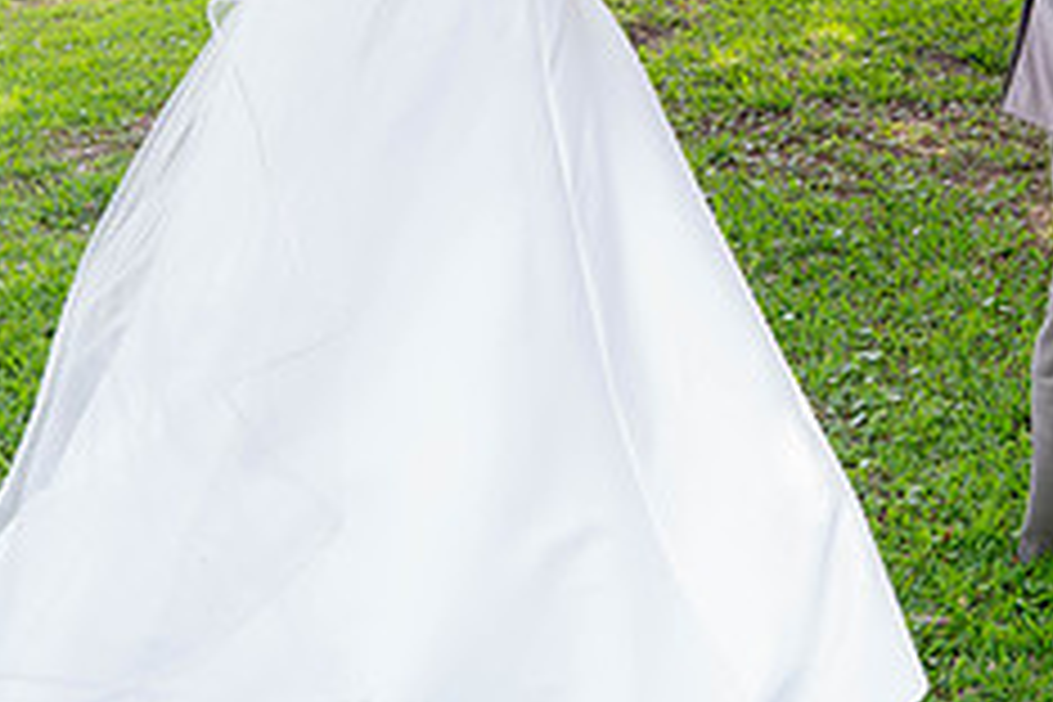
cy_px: -115
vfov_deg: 18.5
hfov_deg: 27.8
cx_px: 936
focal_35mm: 70
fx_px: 2047
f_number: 4.5
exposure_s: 1/200
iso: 200
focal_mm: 28.3
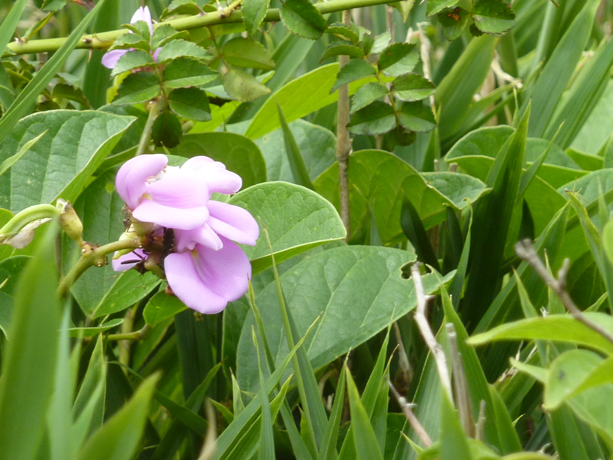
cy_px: 230
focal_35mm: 436
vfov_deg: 3.4
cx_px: 306
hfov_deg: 4.5
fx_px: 7721
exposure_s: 1/400
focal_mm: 39.7
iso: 160
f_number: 4.7
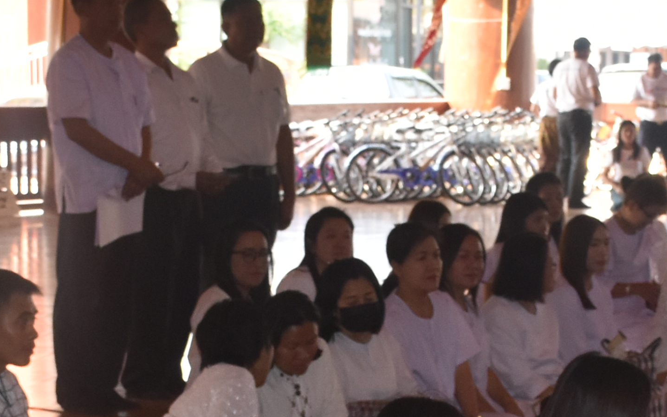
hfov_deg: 12.6
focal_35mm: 166
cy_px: 422
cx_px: 431
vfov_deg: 7.9
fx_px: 3017
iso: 720
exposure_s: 1/125
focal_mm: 26
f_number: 5.6
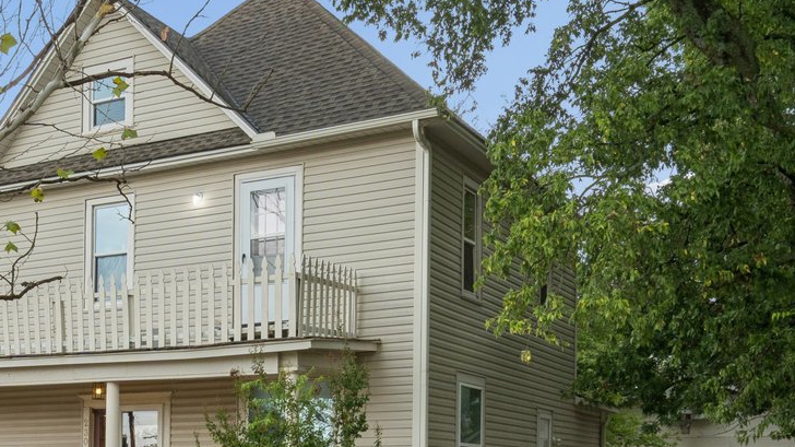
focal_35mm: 56
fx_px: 1180
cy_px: 418
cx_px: 93
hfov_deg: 35.2
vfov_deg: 20.9
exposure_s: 1/40
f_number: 8
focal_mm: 19
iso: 200
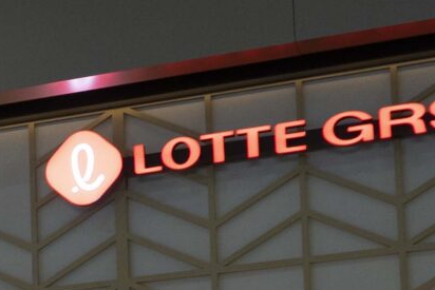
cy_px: 554
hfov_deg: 10.4
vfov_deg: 7.6
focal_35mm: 174
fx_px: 2103
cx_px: -569
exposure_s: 1/160
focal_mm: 28
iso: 1000
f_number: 4
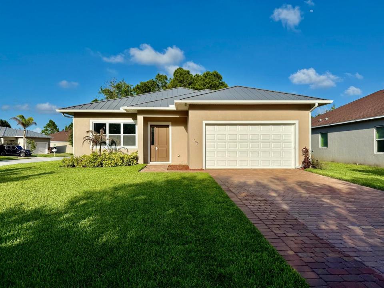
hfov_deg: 71.6
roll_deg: +0.1
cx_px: 192
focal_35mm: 24
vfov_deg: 56.8
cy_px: 144
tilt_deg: +1.9
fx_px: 266
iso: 80
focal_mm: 6.76
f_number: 1.78
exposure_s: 1/7353
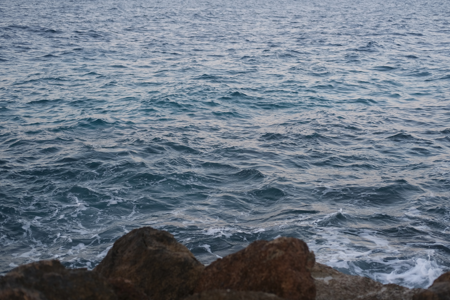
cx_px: 228
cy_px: 161
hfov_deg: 34.5
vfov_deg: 23.4
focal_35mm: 58
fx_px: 725
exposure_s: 1/105
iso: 160
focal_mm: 35
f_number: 2.5
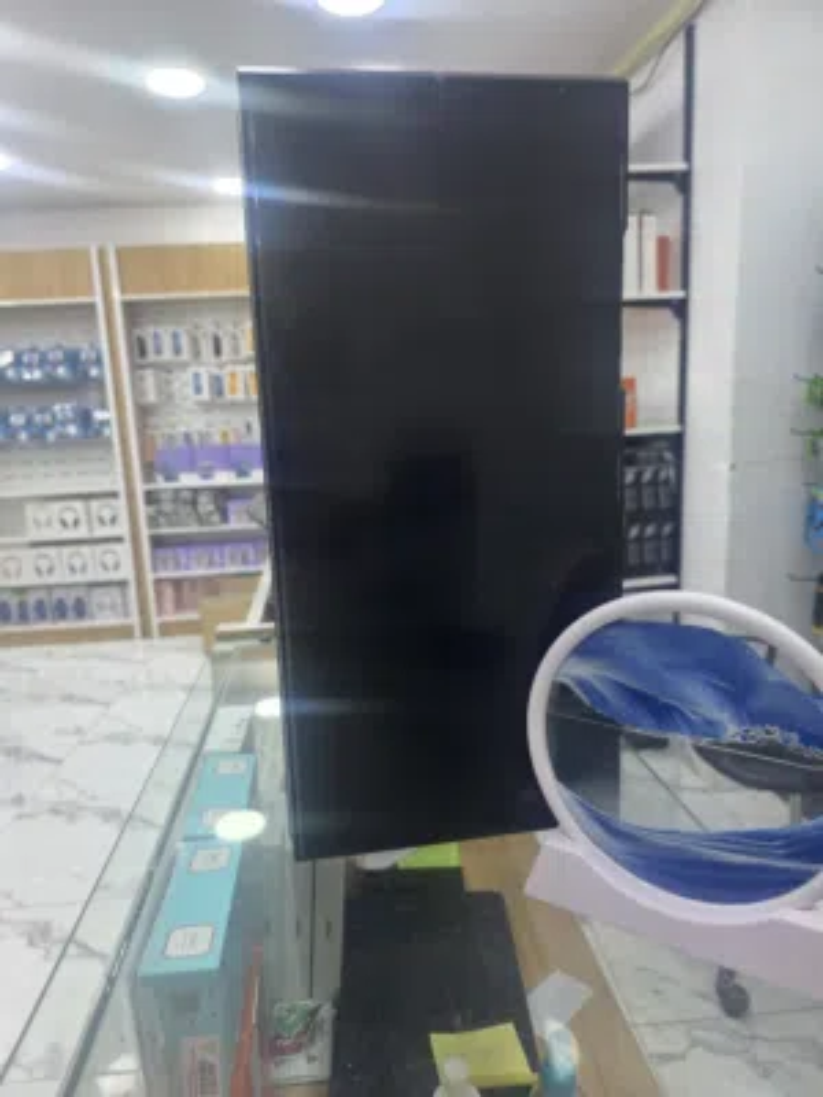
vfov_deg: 73.9
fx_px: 729
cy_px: 548
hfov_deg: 58.9
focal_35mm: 23
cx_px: 412
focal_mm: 6.3
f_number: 1.7
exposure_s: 1/100
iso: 40
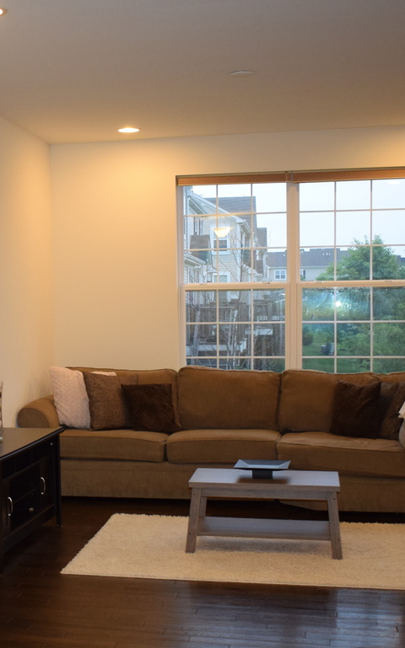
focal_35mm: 58
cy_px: 367
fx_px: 1025
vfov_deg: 35.1
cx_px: -14
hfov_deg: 21.5
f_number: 4
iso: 800
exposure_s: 1/60
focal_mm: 18
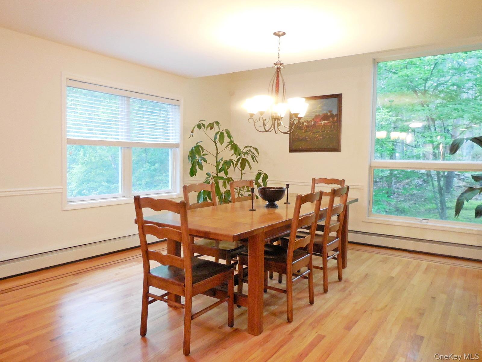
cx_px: 241
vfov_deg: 54.9
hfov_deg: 69.4
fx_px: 348
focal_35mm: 25
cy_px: 181
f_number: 3.1
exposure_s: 1/20
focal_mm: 4.5
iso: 400
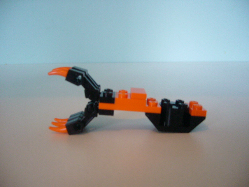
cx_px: 124
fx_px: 252
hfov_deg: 52.6
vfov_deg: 40.7
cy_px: 94
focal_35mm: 35
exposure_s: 1/13
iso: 160
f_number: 2.8
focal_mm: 5.8
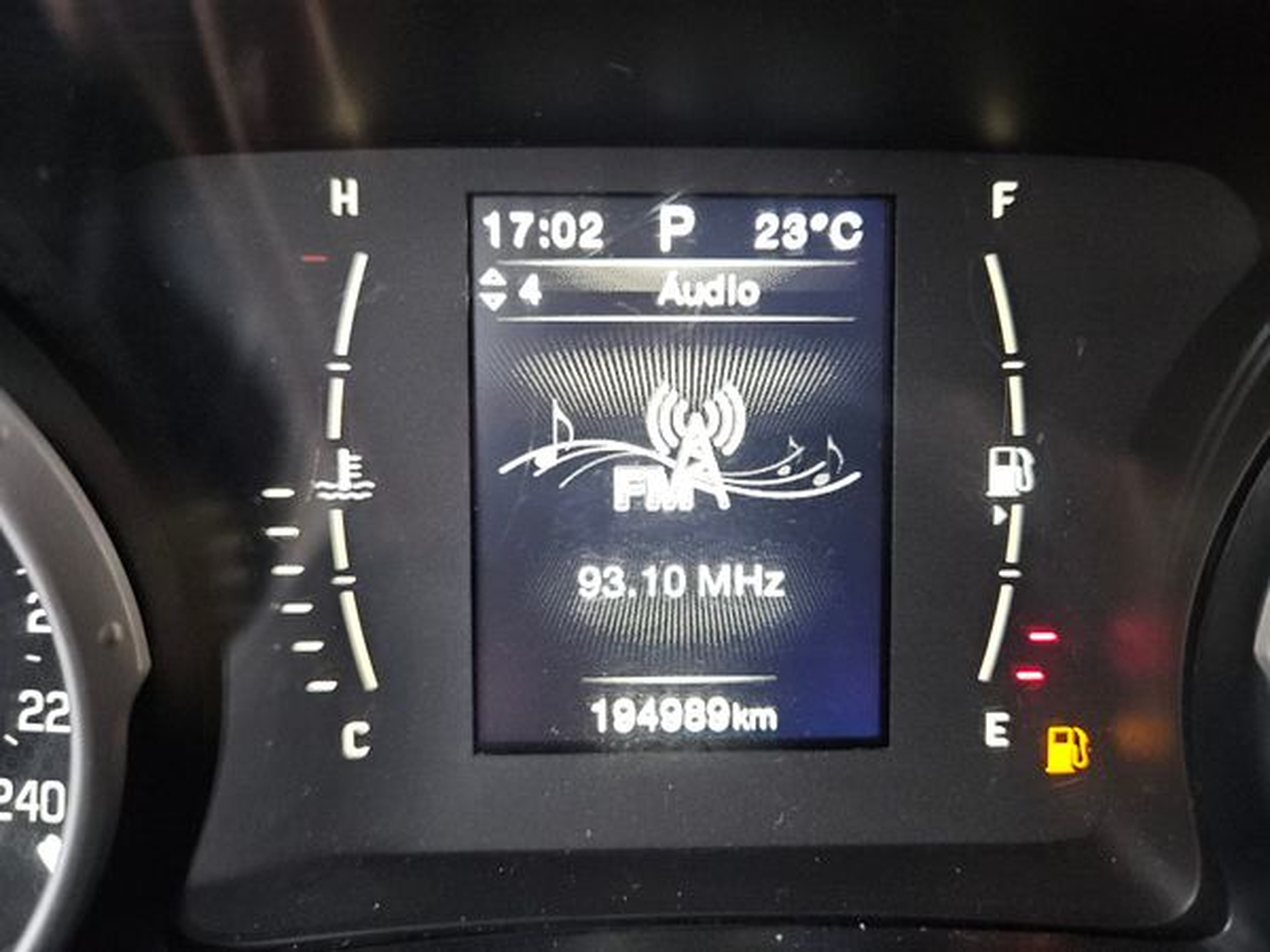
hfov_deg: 73.9
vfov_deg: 58.9
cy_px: 476
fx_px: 844
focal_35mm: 23
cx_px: 635
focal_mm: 5.4
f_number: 1.8
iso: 640
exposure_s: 1/42.3
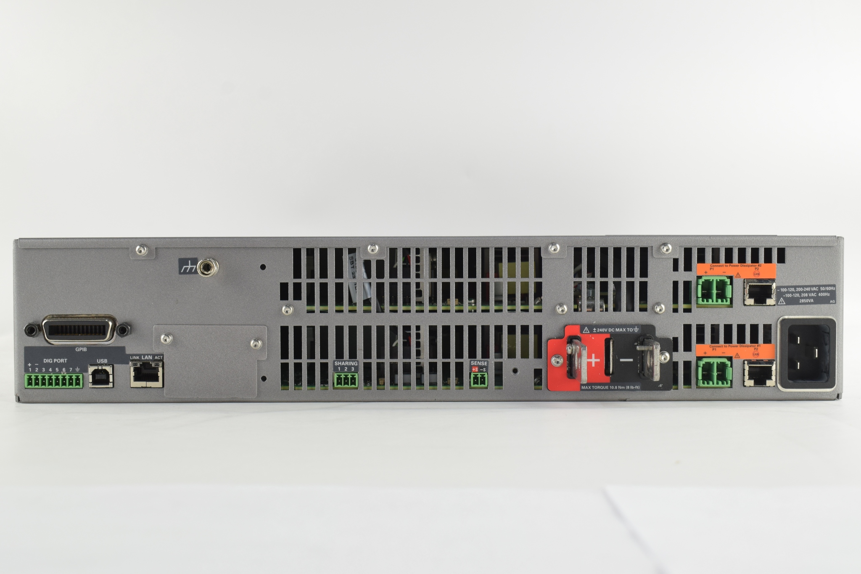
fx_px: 1363
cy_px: 287
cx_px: 430
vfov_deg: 23.8
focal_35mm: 57
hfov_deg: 35.1
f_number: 10
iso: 400
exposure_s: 1/30
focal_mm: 38
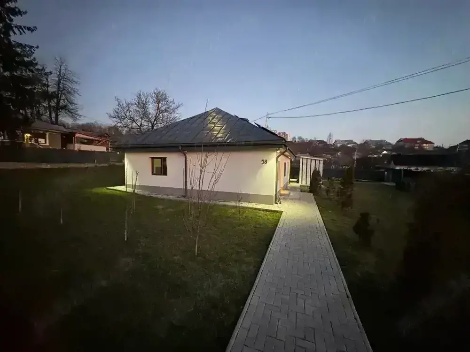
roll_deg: +0.1
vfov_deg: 85.7
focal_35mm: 14
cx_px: 235
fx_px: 190
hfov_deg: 102.1
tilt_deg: -3.3
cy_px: 176
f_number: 2.2
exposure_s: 1/12
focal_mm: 2.22
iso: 1000
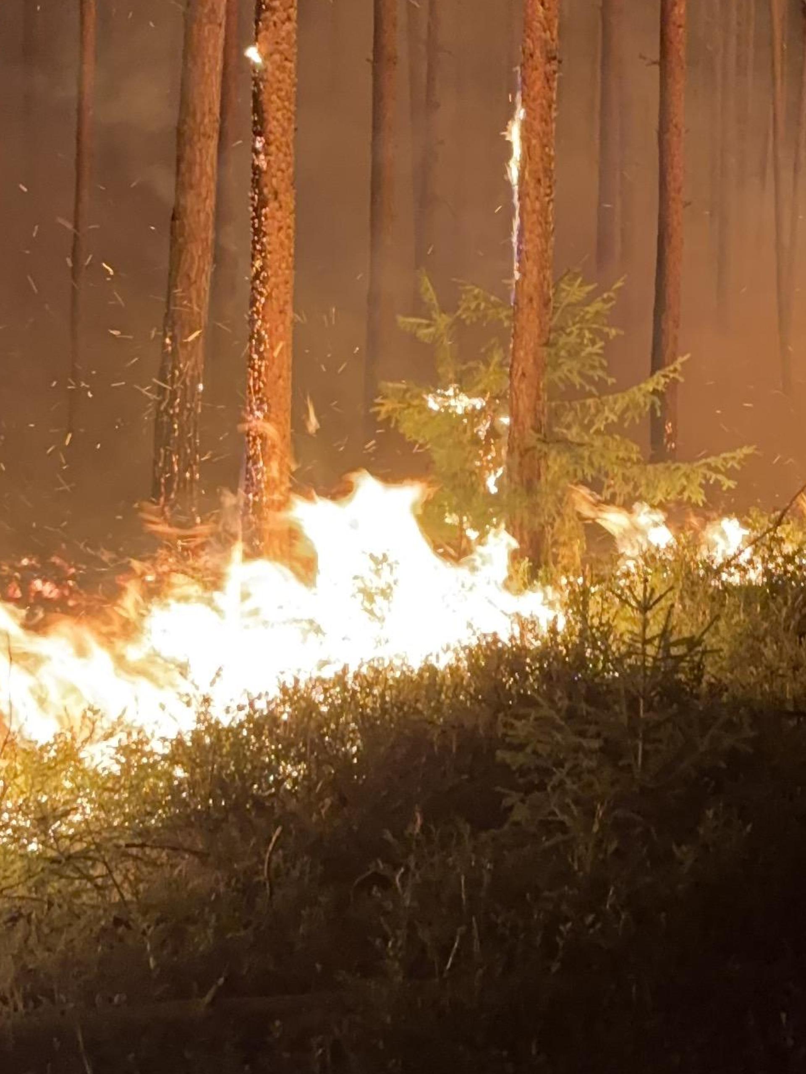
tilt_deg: -1.8
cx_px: 403
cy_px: 537
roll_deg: -1.5
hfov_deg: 53.1
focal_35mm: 26
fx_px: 807
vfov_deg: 67.3
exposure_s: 1/36
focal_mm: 5.96
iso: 640
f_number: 1.6
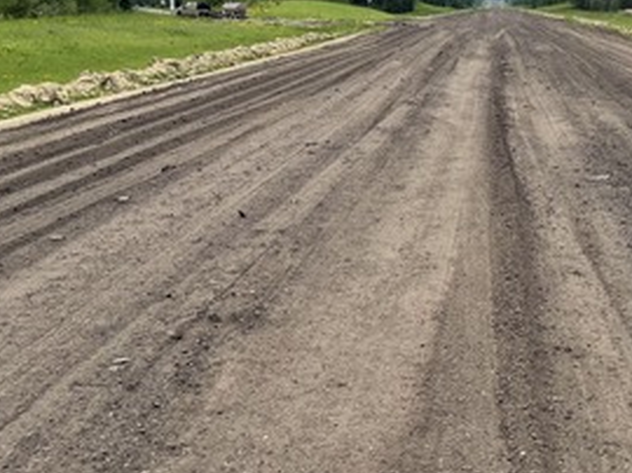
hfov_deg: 35.1
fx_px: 985
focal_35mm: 54
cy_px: 152
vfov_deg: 26.8
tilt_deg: -9.0
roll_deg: +0.6
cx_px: 435
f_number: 1.6
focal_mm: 4.2
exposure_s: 1/3731
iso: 32
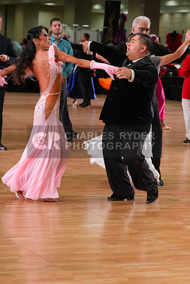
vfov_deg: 16.4
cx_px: 95
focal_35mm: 125
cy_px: 142
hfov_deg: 11.0
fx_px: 989
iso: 3200
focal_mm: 125
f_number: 5.6
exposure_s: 1/200
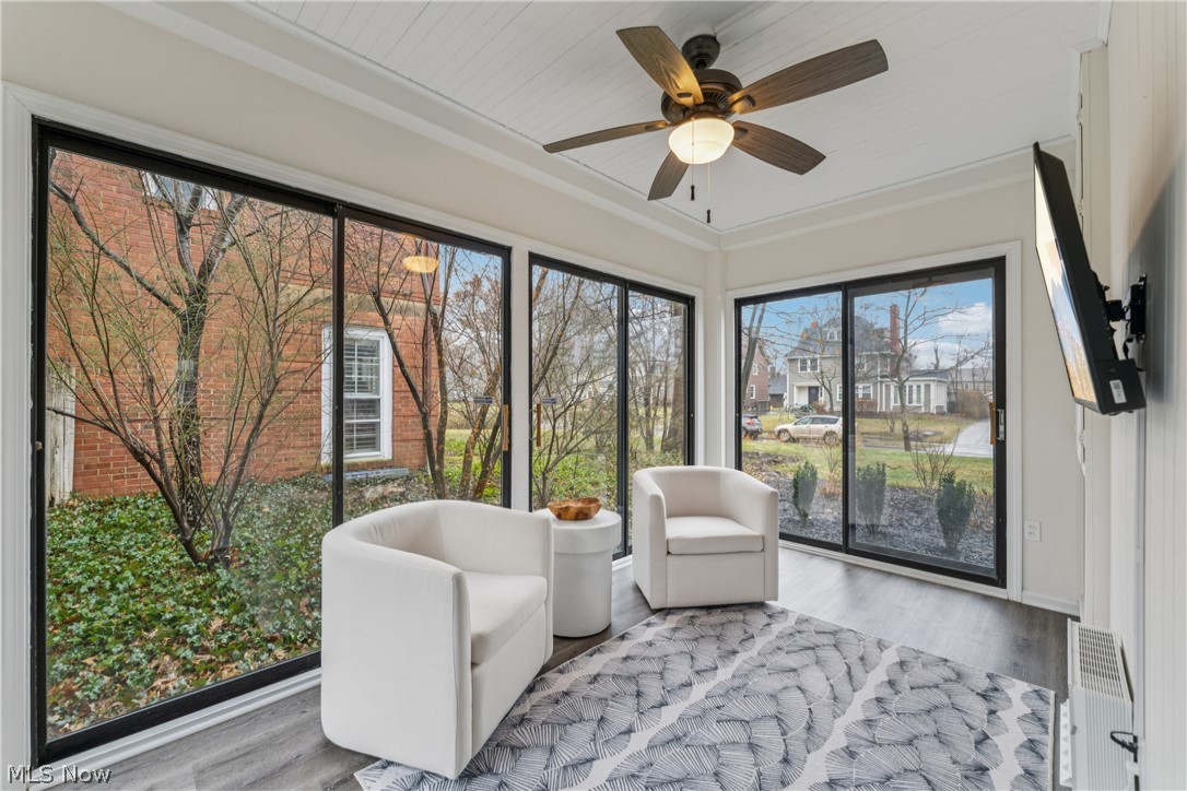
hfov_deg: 104.3
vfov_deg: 81.2
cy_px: 396
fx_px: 462
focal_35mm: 14
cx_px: 594
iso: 200
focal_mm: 14
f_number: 5.6
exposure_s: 1/40
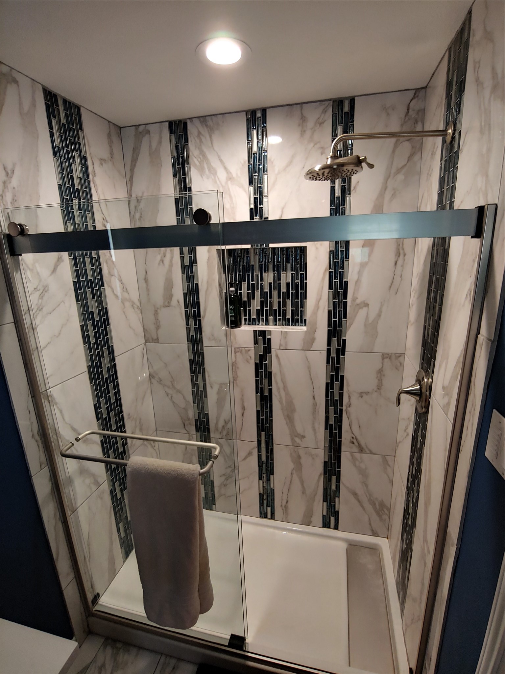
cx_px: 252
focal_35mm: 16
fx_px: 311
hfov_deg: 78.1
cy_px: 337
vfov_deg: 94.5
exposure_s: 1/24
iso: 200
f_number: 1.9
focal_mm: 2.18
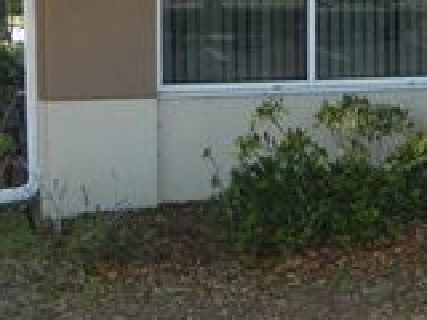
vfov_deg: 18.0
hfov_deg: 22.4
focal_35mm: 81
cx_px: 504
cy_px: 39
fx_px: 999
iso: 64
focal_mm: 4.6
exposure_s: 1/320
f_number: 2.8
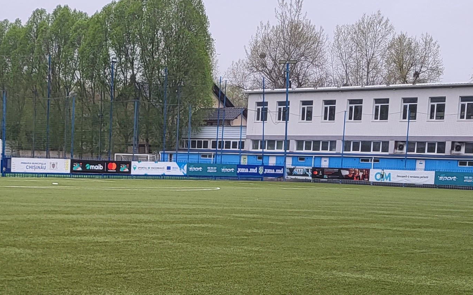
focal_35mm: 81
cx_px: 65
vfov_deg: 15.8
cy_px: 301
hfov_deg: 24.9
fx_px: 1044
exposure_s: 1/248
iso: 40
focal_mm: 5.4
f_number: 1.8
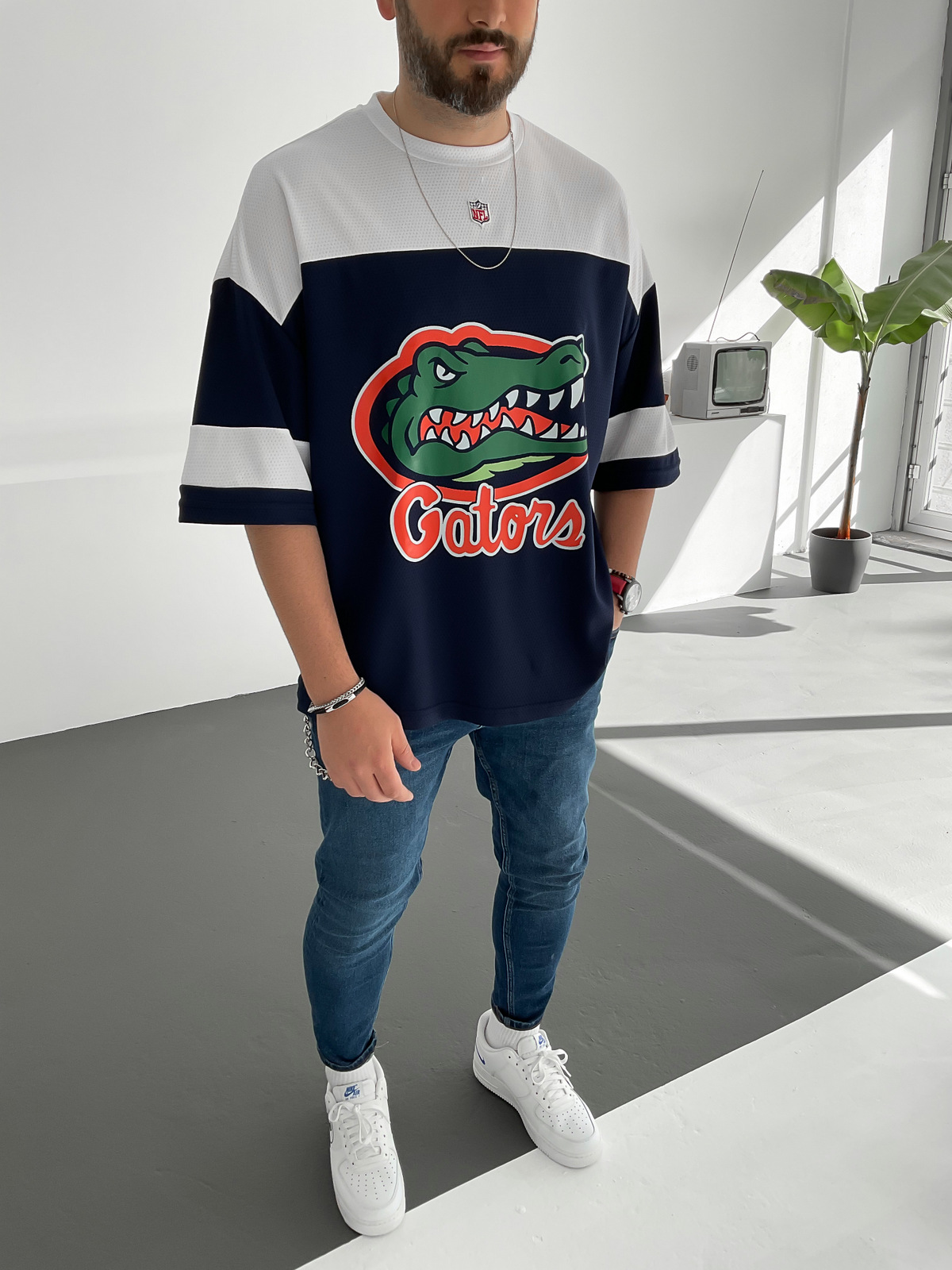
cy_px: 635
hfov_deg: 48.2
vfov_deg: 61.7
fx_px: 1063
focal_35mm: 29
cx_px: 476
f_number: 1.8
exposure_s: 1/280
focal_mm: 3
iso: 16
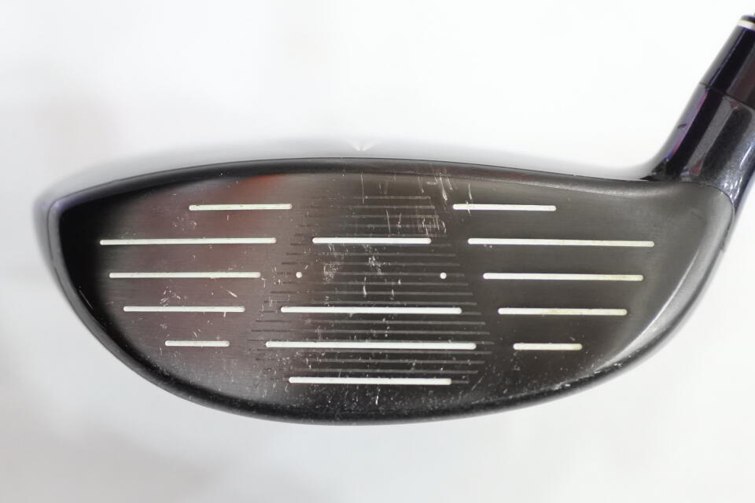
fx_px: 1028
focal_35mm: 49
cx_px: 378
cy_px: 252
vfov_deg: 27.5
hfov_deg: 40.3
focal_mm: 18.5
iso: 1250
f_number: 2
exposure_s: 1/125
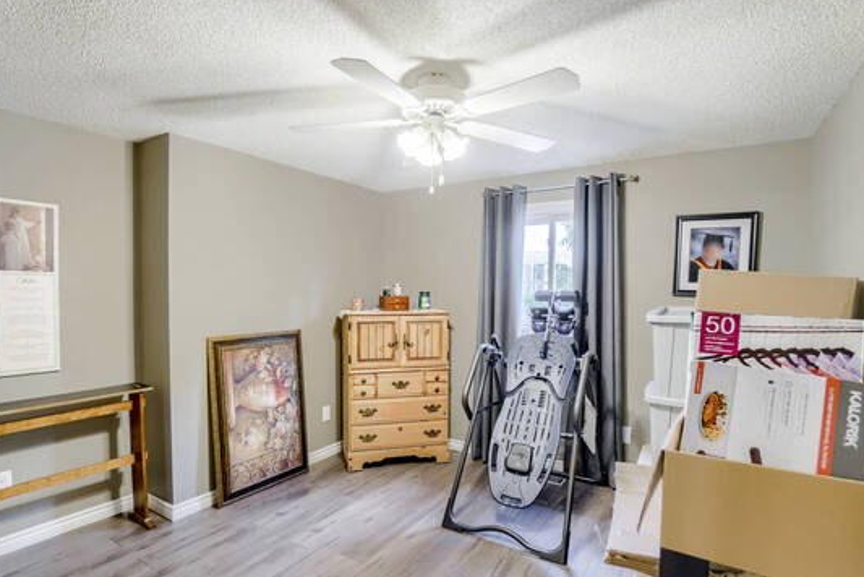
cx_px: 405
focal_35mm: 18
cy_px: 299
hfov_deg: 89.9
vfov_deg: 67.4
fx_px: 432
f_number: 4
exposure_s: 1.6
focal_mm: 10
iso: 250
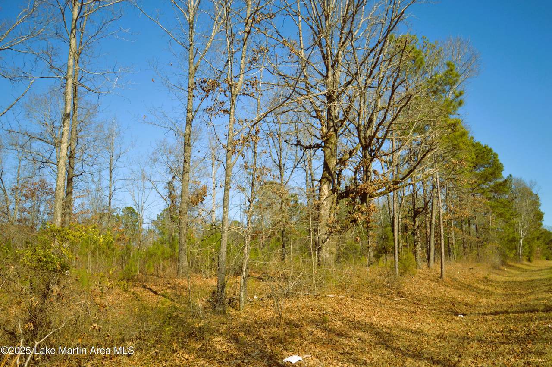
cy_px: 184
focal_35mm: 30
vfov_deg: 43.5
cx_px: 276
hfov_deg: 62.0
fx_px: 460
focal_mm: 20
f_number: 5.6
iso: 100
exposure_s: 1/400
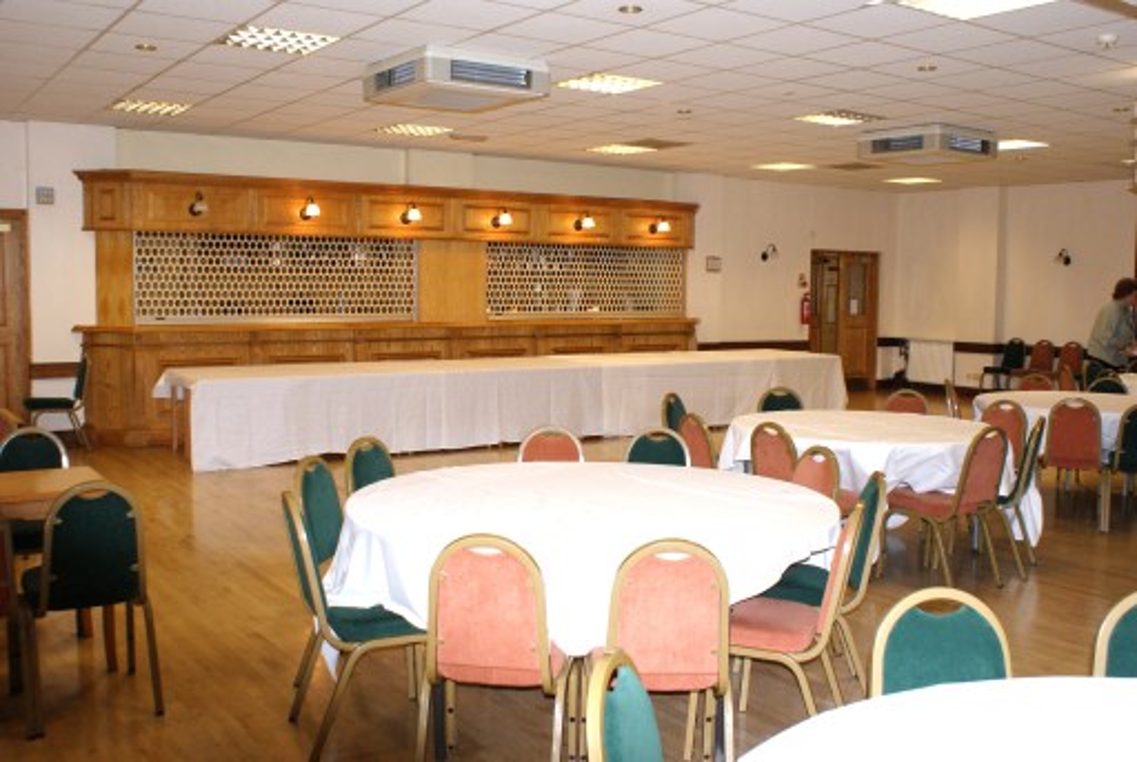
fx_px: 1044
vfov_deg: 40.1
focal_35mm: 33
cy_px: 381
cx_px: 568
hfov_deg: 57.2
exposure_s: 1/60
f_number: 5.6
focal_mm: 22
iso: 400
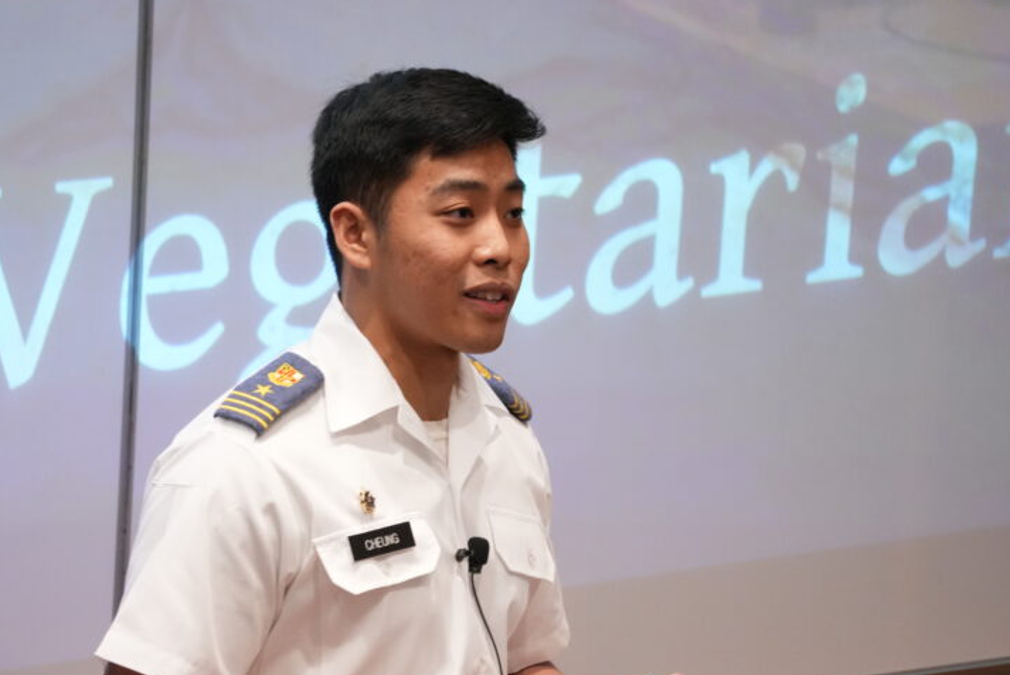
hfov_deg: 6.3
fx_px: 9149
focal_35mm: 326
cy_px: 464
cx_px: 360
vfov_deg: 4.2
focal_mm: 227
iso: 6400
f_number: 5.6
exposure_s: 1/125
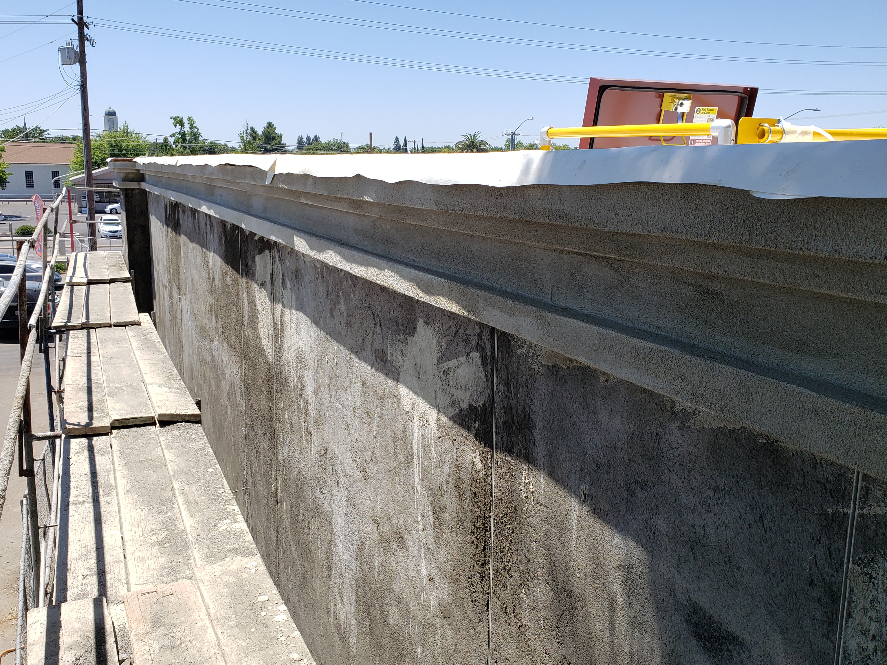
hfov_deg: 67.3
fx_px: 666
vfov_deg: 53.1
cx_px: 444
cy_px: 332
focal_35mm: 26
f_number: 2.4
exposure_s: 1/1084
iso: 50
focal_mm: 4.3
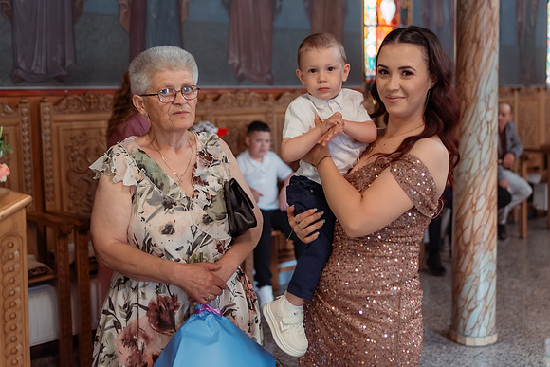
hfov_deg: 44.4
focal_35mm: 44
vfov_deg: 30.6
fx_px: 668
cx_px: 343
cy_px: 138
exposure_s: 1/200
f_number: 2.2
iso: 1600
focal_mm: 35
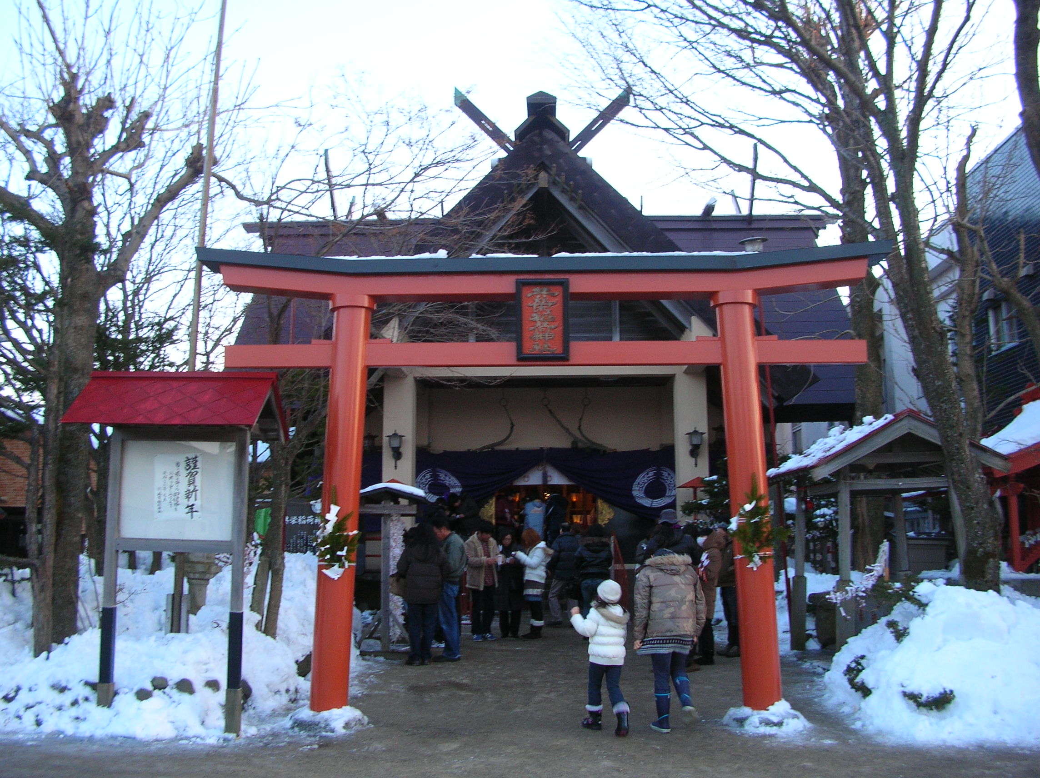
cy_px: 389
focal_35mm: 35
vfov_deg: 40.6
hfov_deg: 52.7
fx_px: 1051
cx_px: 520
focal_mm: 5.8
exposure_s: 1/19
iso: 50
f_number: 2.8
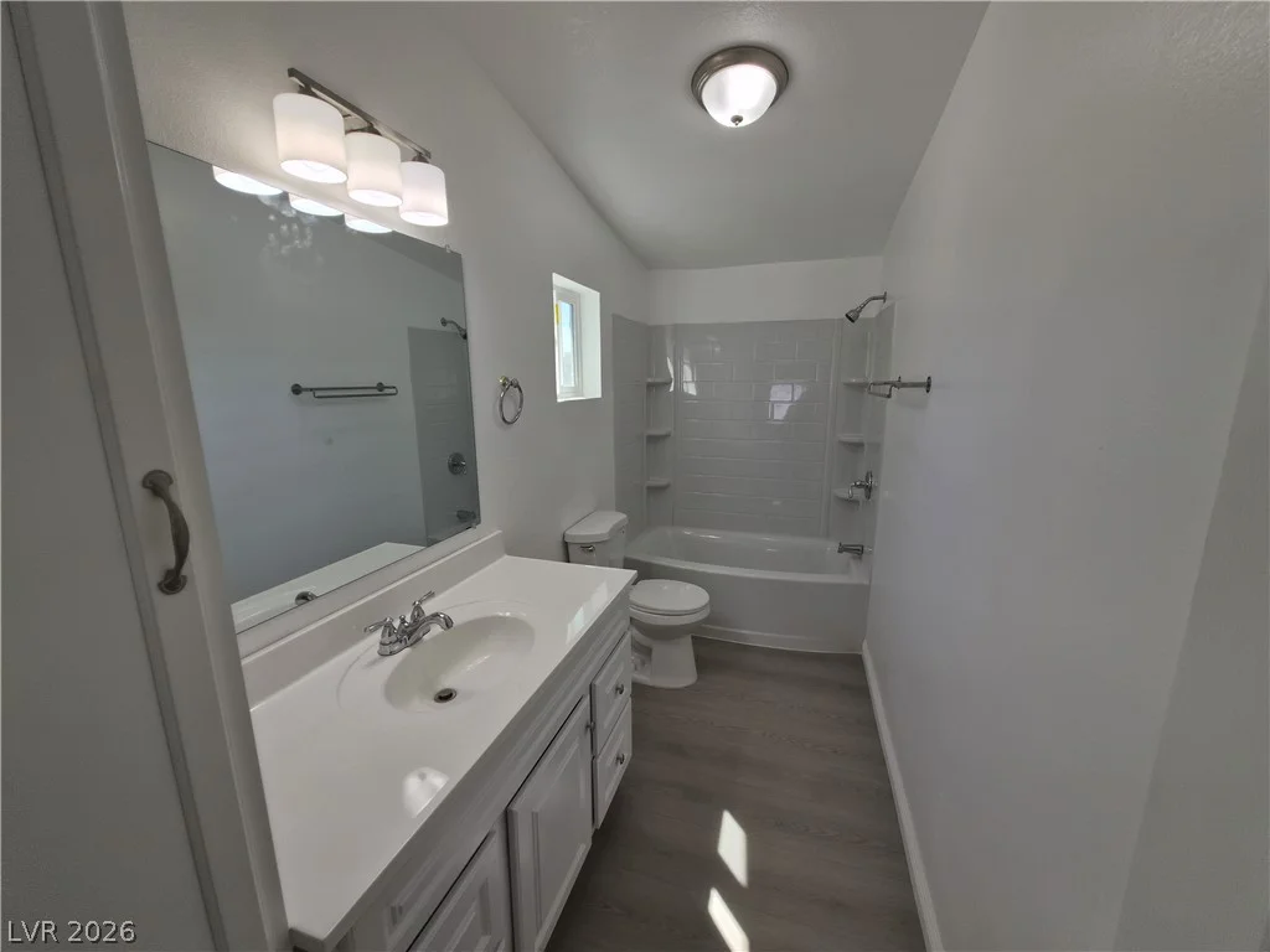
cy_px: 476
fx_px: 477
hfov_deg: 106.2
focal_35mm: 13
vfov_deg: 89.9
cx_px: 635
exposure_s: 1/176
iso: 25
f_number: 2.2
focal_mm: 1.7
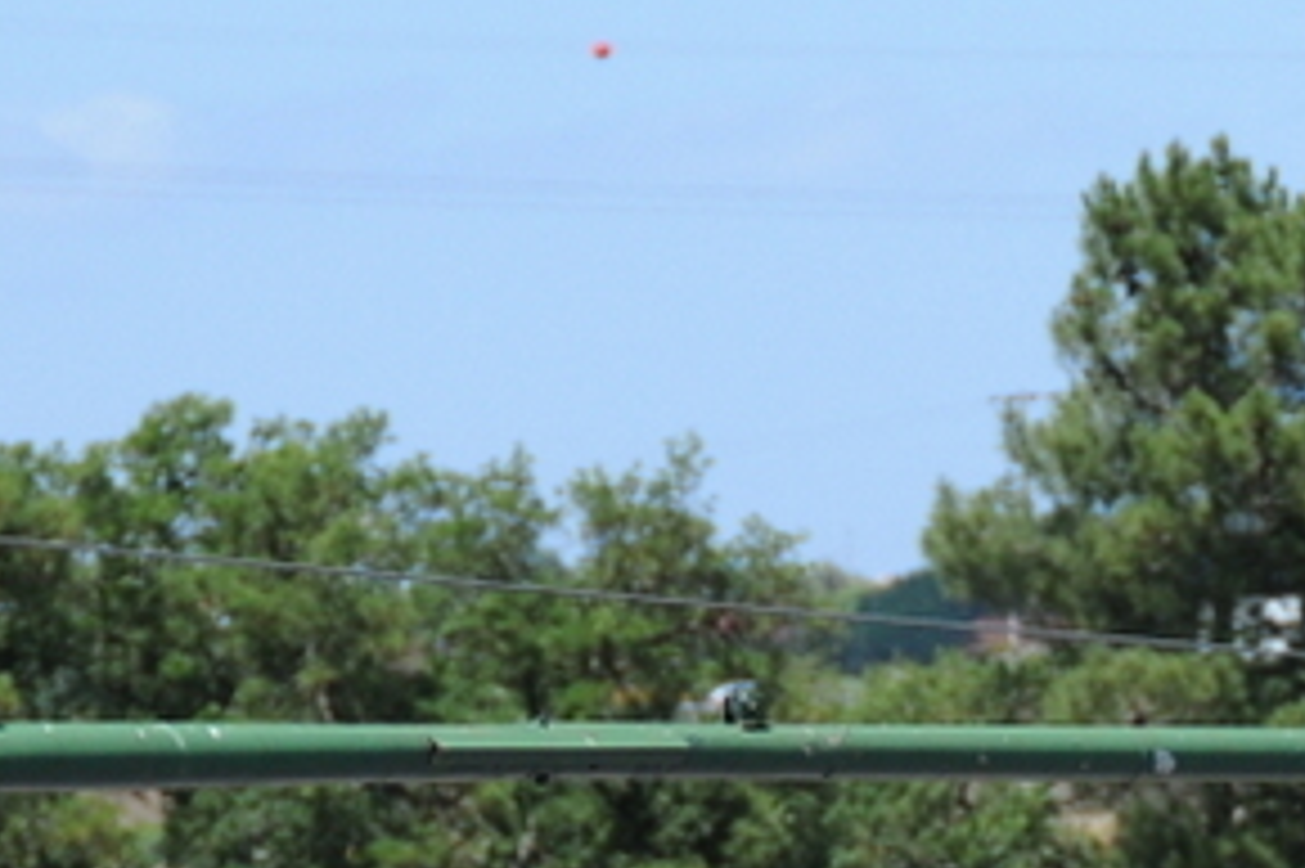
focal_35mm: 556
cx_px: 1400
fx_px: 20134
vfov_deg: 2.5
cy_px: 1439
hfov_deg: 3.7
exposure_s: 1/1600
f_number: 5.3
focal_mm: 105
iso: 400
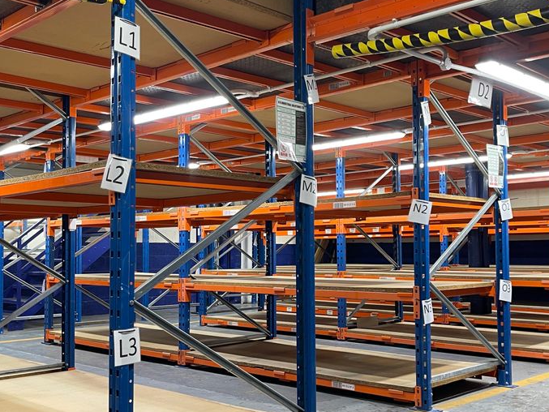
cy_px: 223
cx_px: 293
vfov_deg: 35.1
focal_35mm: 41
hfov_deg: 45.7
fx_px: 650
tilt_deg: +2.4
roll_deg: +0.4
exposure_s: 1/50
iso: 80
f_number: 1.6
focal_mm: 5.1
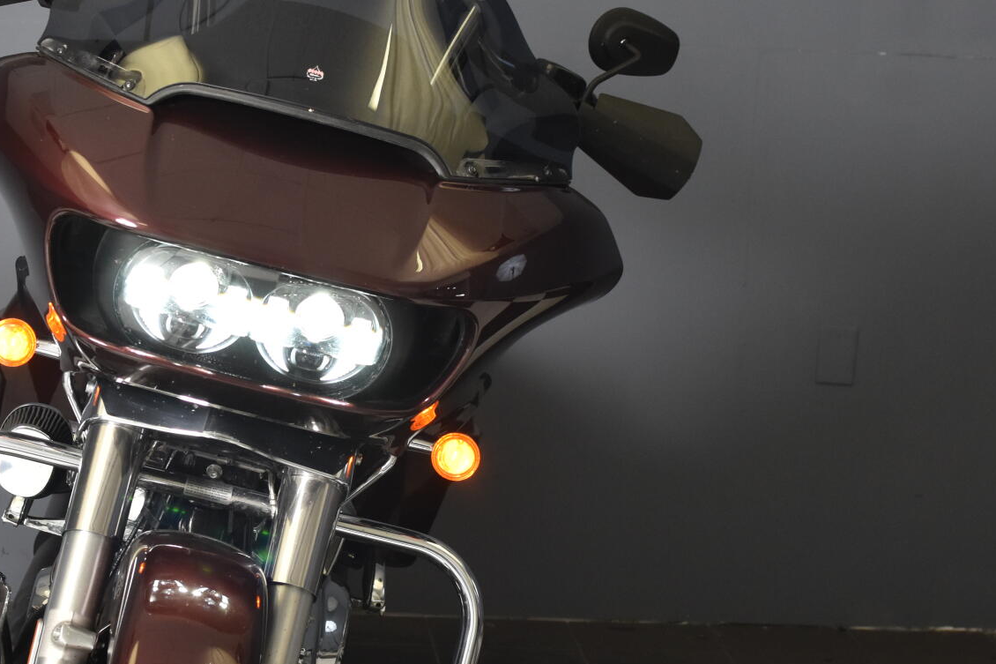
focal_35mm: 93
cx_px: 196
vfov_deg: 14.7
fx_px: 2569
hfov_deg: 21.7
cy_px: 425
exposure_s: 1/160
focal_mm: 35
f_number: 4.5
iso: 800
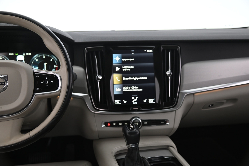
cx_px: 124
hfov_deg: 48.5
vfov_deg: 33.3
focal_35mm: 40
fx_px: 276
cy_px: 83
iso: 1250
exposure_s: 1/15
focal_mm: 40
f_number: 4
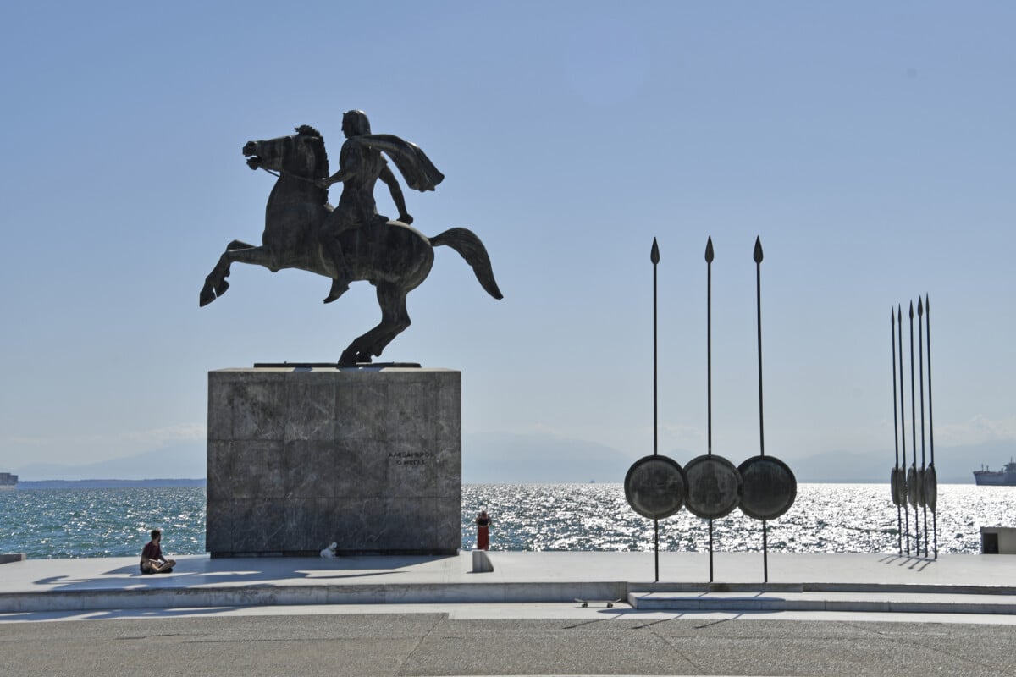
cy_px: 338
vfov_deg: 18.2
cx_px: 508
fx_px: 2117
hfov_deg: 27.0
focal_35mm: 75
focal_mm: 50
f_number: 10
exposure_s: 1/400
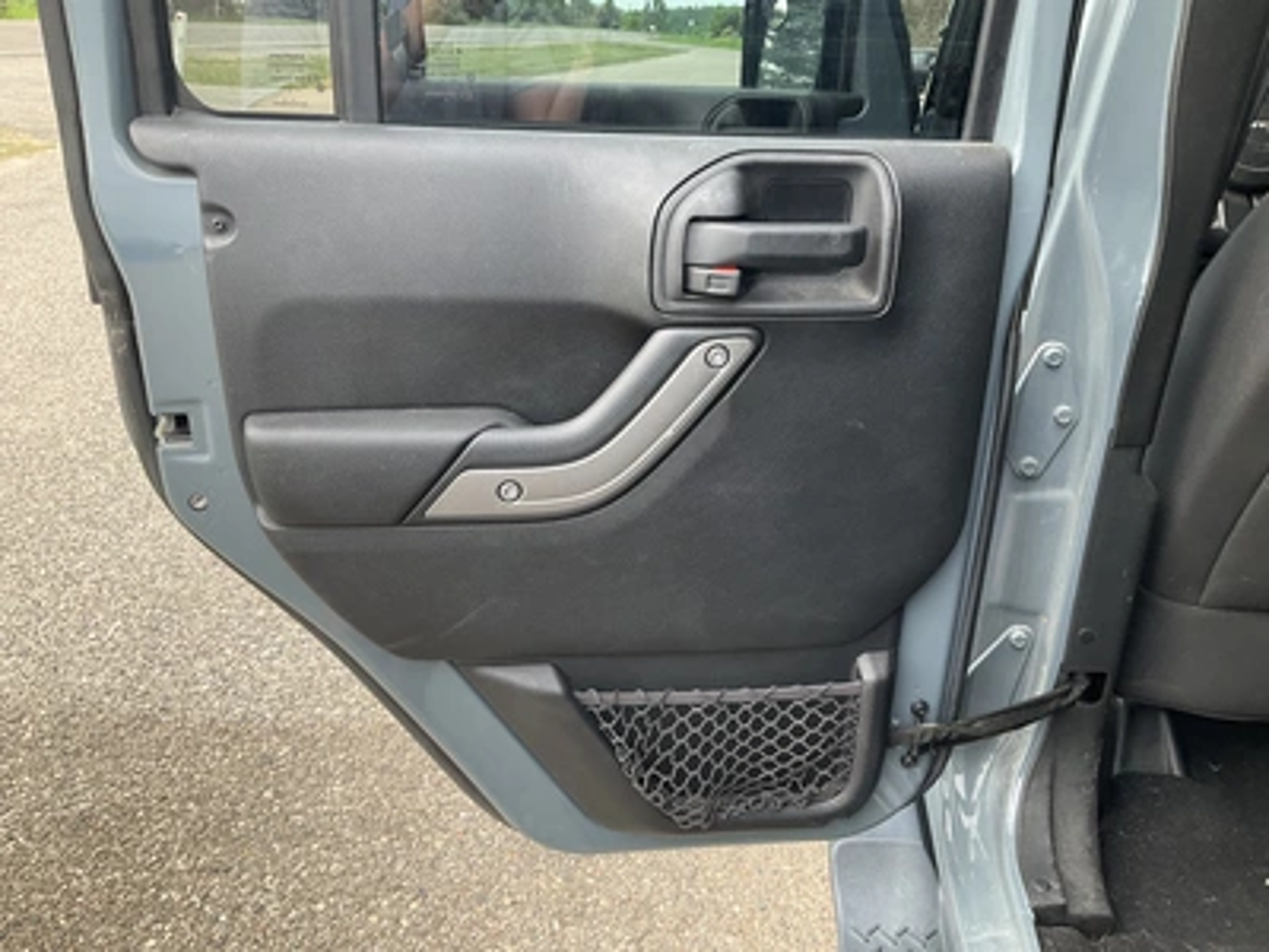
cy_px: 476
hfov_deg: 61.7
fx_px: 1063
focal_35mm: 29
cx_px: 634
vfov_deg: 48.2
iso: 20
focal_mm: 3
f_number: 1.8
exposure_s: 1/133
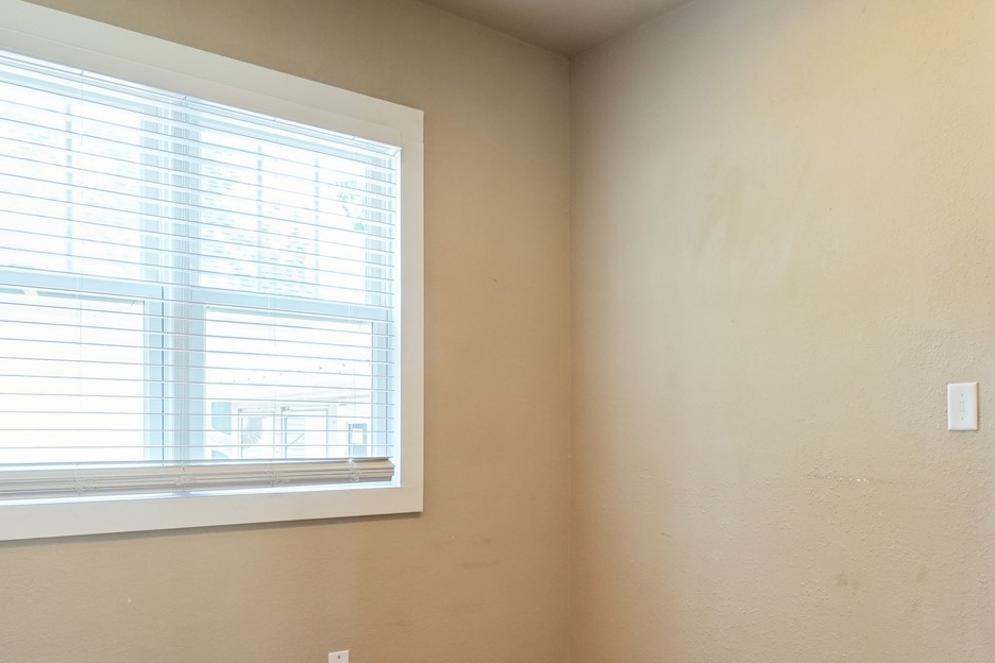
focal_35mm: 29
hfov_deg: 63.3
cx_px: 577
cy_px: 417
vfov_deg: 44.6
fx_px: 801
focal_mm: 16
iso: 400
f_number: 9
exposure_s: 1/13
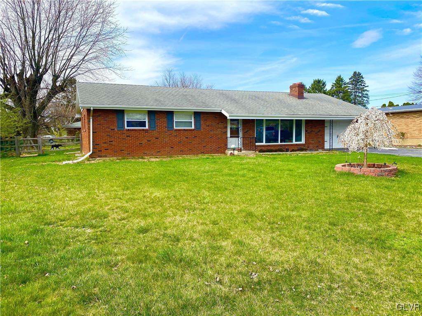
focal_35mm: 26
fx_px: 317
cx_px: 211
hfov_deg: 67.3
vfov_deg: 53.1
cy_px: 158
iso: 32
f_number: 1.8
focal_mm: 4.25
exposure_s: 1/2146
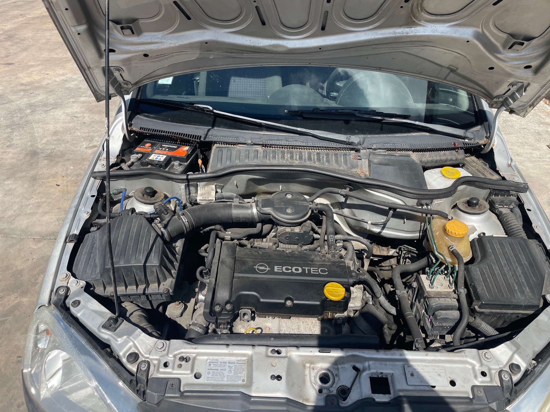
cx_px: 275
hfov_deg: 67.3
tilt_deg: -35.6
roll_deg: -3.2
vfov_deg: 53.1
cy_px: 206
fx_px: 413
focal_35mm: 26
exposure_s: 1/2747
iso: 32
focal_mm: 4.2
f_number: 1.6
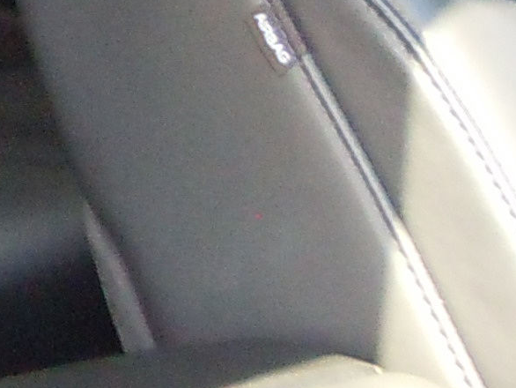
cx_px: -875
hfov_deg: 8.0
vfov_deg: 6.6
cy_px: -304
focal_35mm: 221
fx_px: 3296
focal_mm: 5.4
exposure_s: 1/40
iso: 400
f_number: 3.5
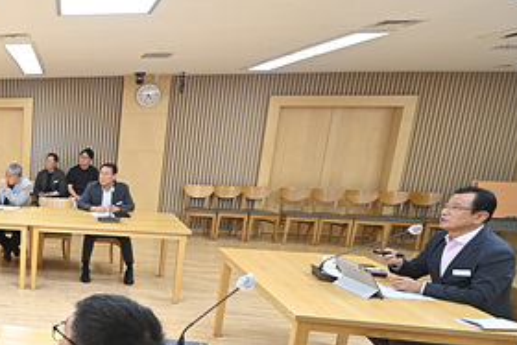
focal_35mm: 32
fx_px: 460
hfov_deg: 44.5
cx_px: -54
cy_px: 241
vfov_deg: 40.4
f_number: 2.8
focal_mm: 14
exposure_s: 1/400
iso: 800
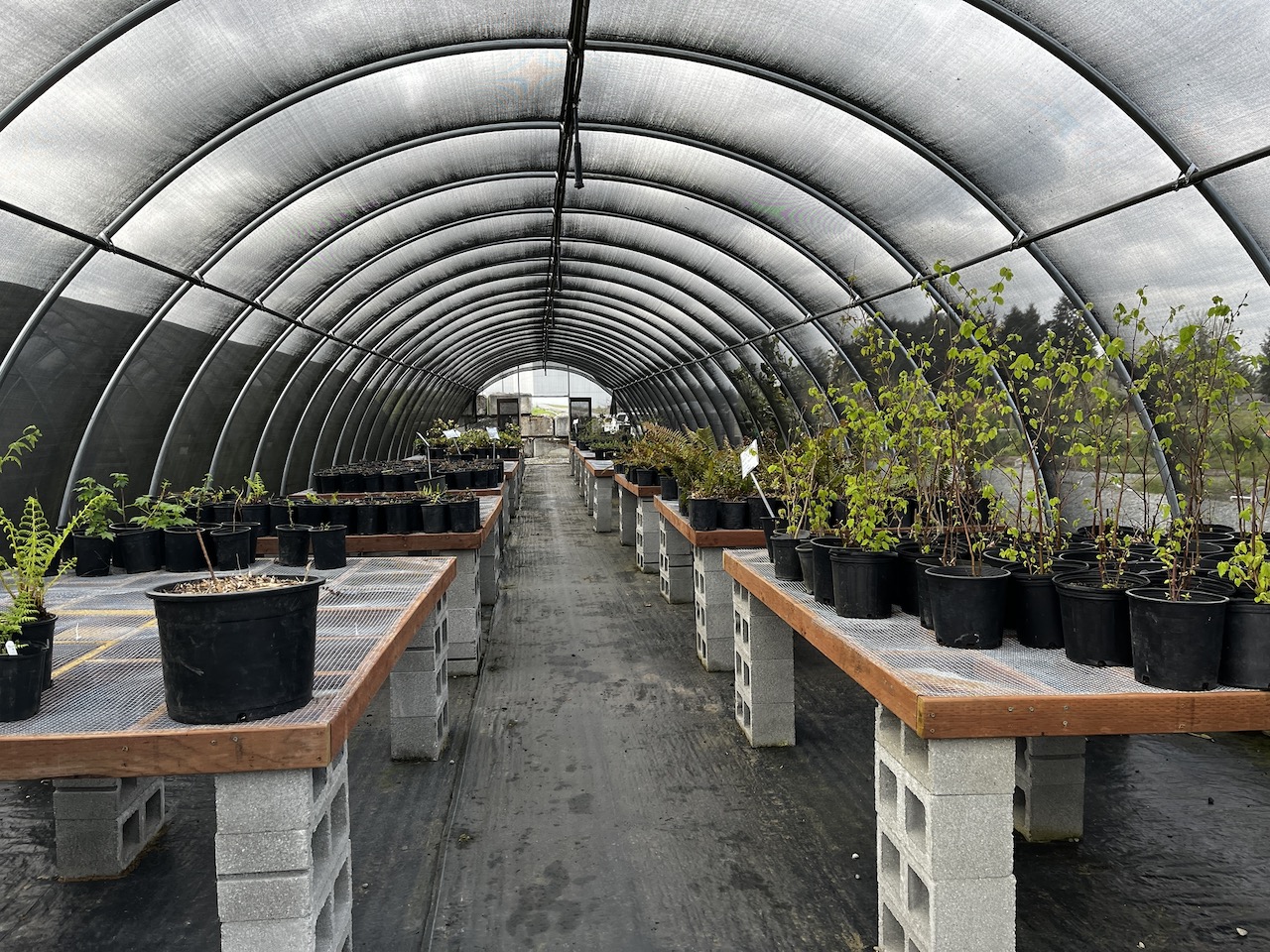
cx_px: 635
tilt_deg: -1.4
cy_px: 476
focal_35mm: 26
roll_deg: -0.2
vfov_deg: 53.1
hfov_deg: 67.3
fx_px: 954
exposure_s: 1/550
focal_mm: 5.1
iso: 50
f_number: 1.6
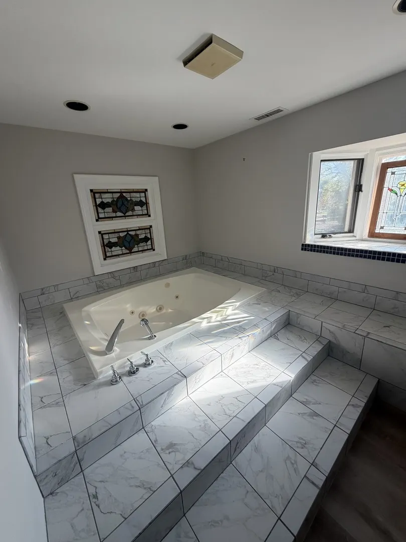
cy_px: 271
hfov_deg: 85.7
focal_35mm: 14
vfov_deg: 102.1
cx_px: 203
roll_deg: +3.2
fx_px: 219
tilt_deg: -17.5
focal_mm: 2.22
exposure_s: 1/130
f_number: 2.2
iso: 64
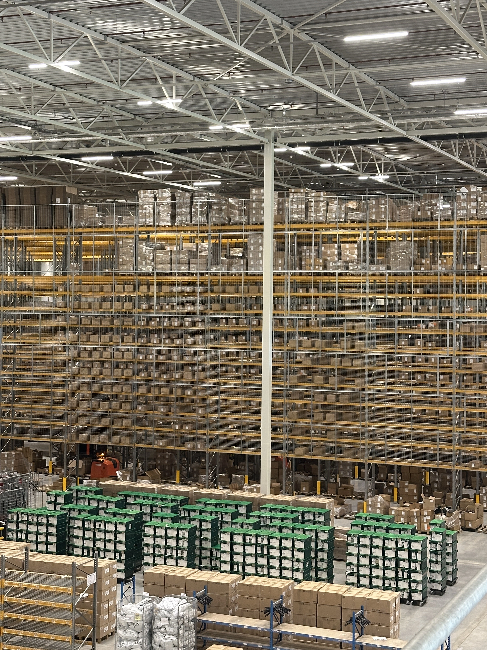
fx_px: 1126
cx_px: 248
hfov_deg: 24.4
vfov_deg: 32.1
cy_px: 278
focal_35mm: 60
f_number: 1.78
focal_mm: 6.86
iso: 250
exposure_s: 1/60
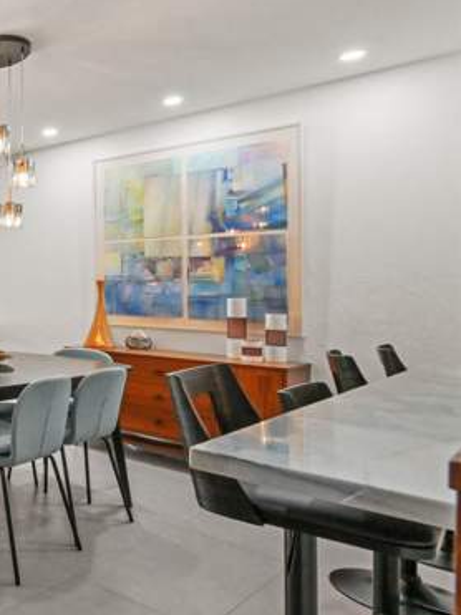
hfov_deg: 30.8
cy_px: 328
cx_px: -201
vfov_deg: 61.6
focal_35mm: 29
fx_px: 515
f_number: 9
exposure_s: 1/60
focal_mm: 14
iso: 1250
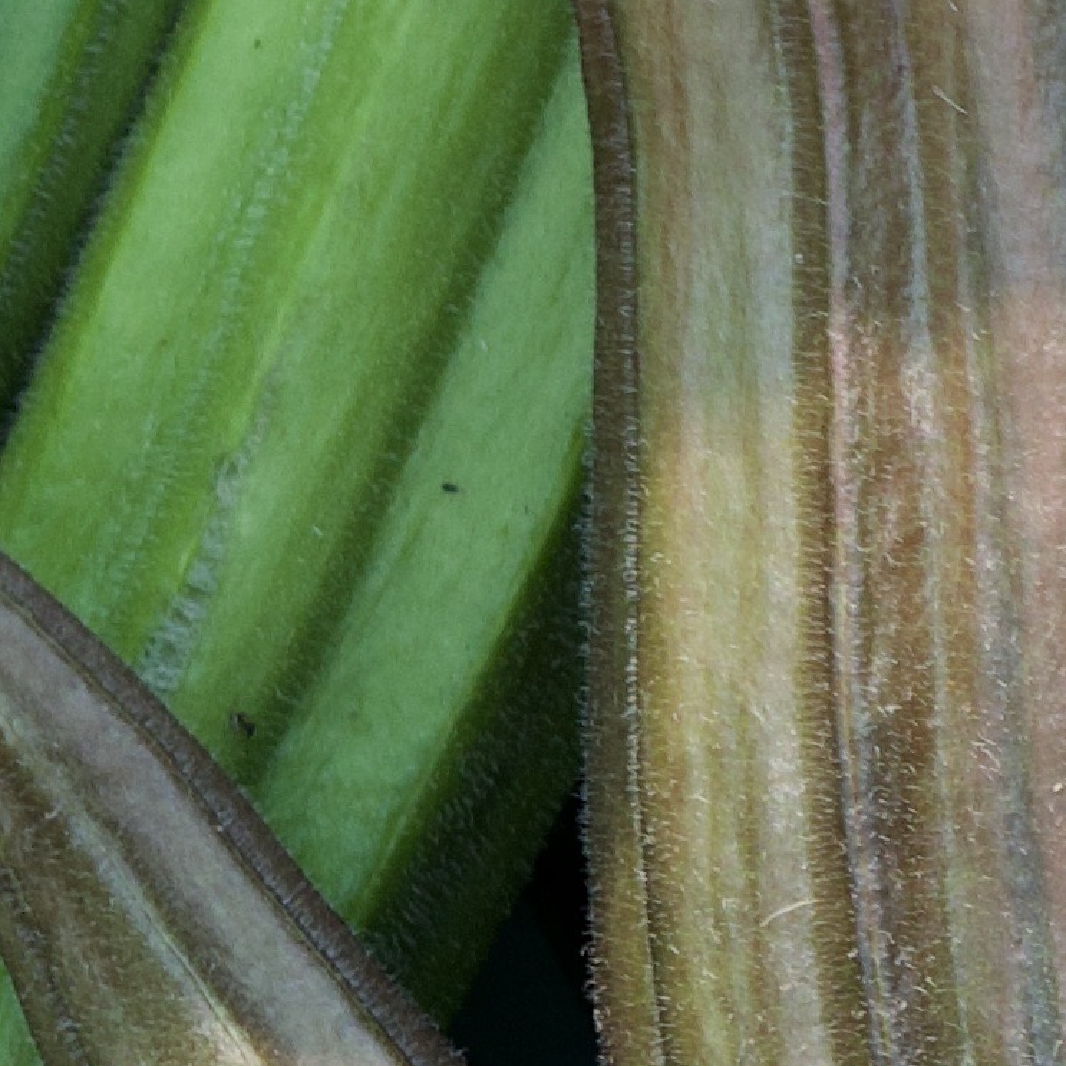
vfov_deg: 3.1
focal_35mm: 566
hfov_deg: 3.0
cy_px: 1407
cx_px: 3042
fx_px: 19735
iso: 280
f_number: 8
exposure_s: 1/250
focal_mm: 55
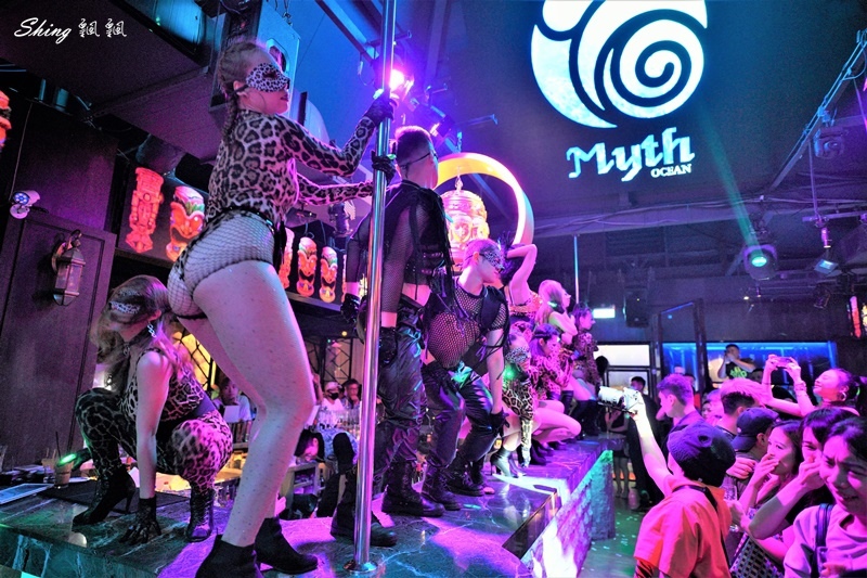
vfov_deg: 61.9
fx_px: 482
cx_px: 434
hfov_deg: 84.0
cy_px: 289
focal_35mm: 20
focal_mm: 20
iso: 2500
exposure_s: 1/80
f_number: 1.8
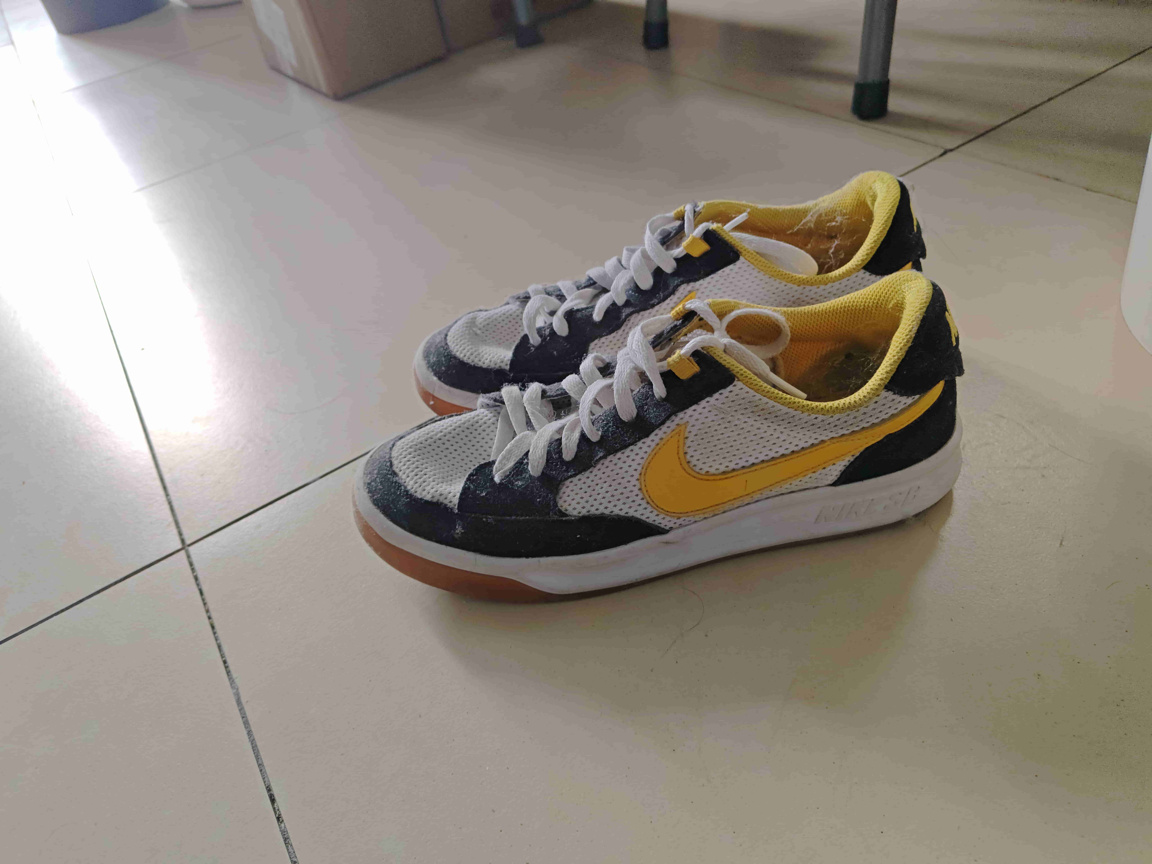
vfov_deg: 58.9
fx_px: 765
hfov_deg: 73.9
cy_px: 432
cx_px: 576
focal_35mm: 23
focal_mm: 5.56
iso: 1303
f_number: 1.88
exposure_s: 1/33.3
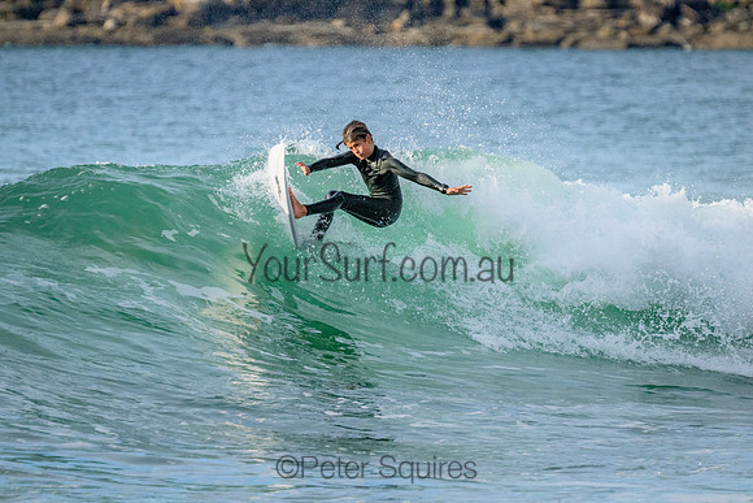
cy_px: 252
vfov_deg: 2.2
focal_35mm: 630
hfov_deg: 3.3
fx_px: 13180
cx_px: 376
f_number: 11
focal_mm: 630
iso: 4000
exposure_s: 1/1250
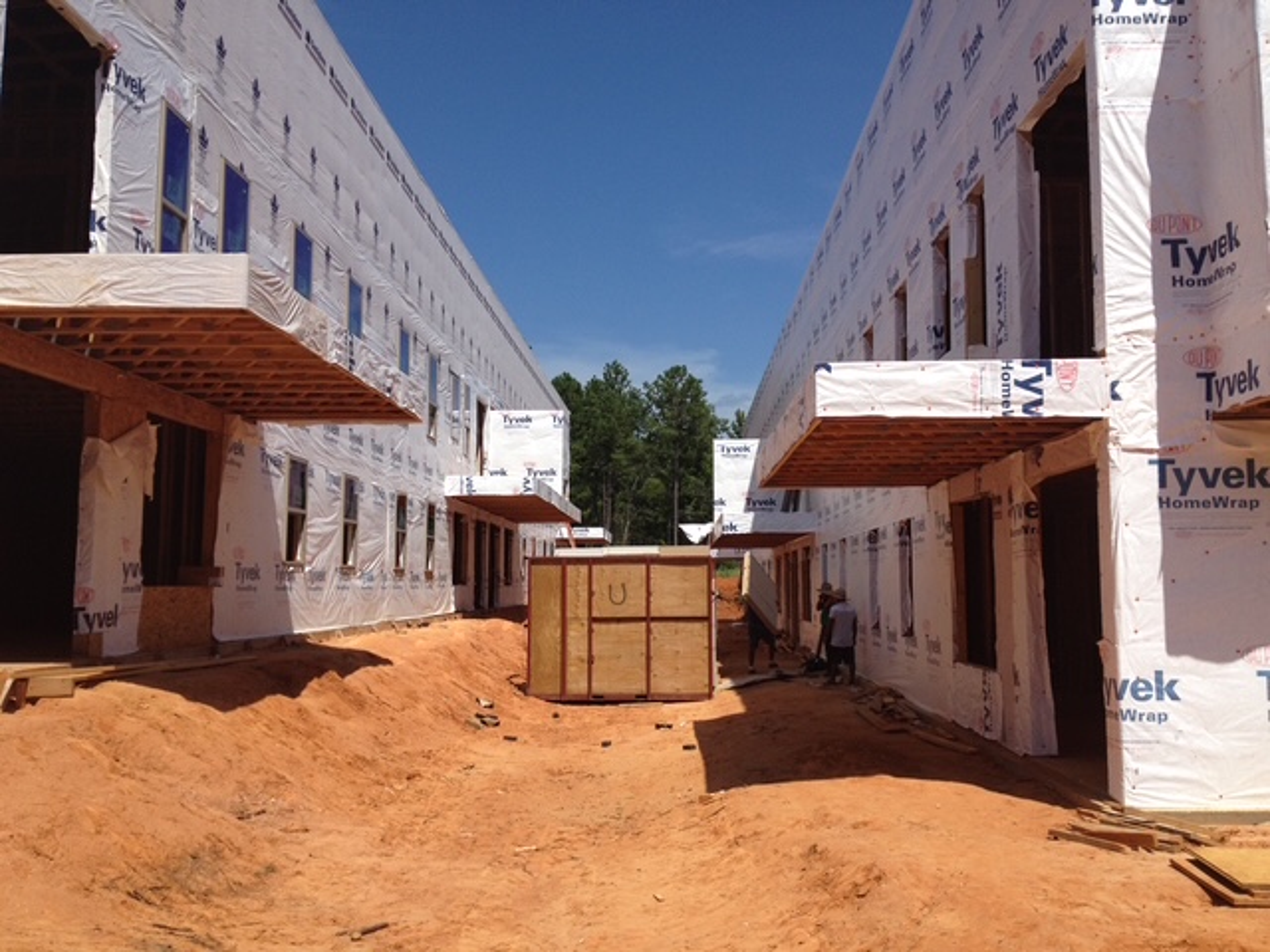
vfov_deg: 40.7
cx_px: 635
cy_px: 476
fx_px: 1284
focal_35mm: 35
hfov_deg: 52.6
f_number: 2.4
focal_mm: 4.28
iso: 50
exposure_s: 1/2762
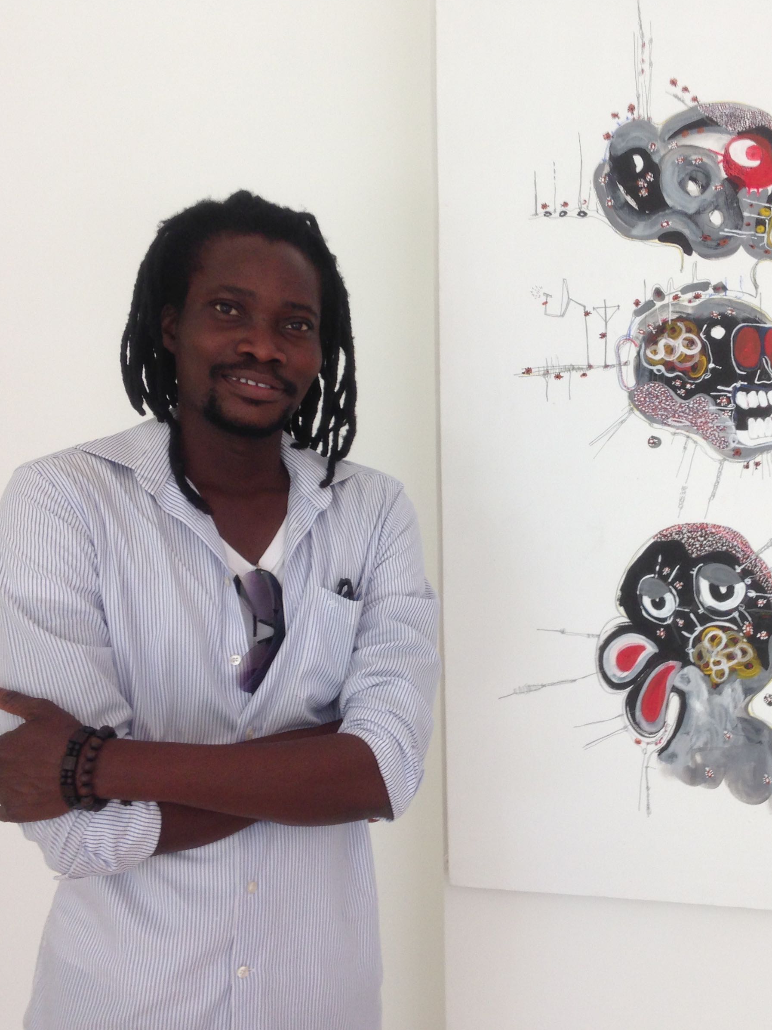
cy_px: 507
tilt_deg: -2.4
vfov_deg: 42.1
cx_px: 482
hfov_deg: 32.0
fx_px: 1338
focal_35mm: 45
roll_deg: +1.2
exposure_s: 1/40
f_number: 2.4
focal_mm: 4.12
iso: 50
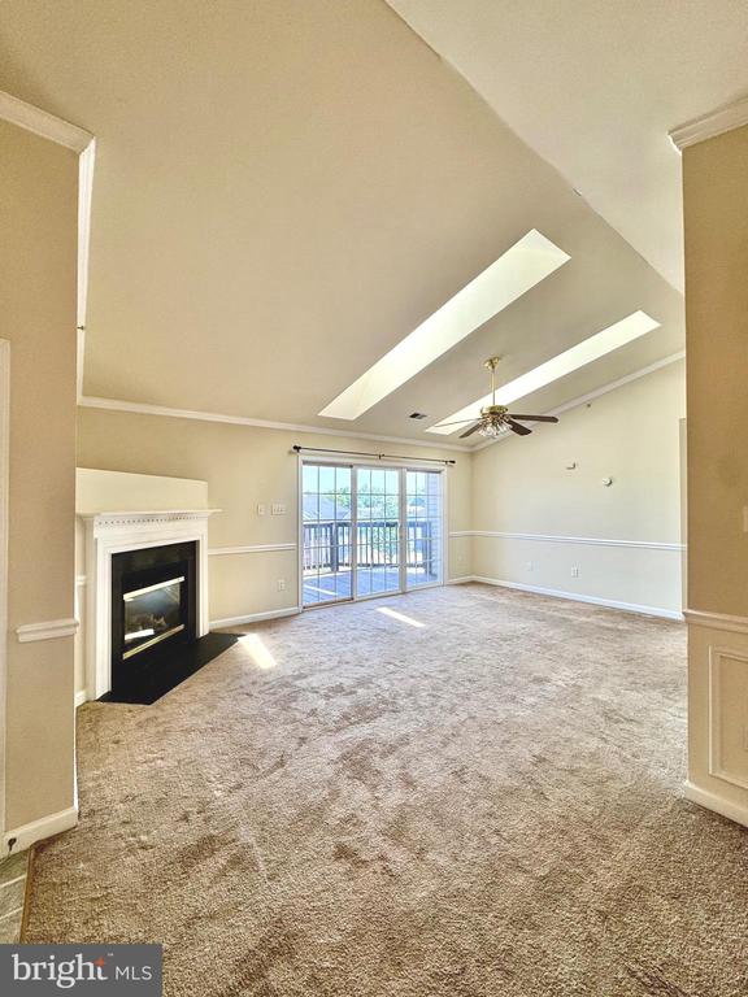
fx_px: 403
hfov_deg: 85.7
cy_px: 498
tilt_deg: +1.4
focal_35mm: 14
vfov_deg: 102.1
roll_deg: +0.8
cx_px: 374
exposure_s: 1/121
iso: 40
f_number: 2.2
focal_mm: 2.22
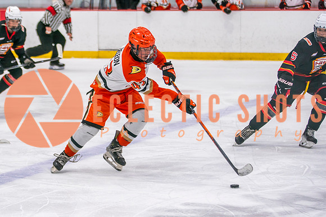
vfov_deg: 8.4
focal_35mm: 164
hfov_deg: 12.5
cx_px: 75
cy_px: 102
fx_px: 1484
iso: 640
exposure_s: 1/640
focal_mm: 95
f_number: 2.8
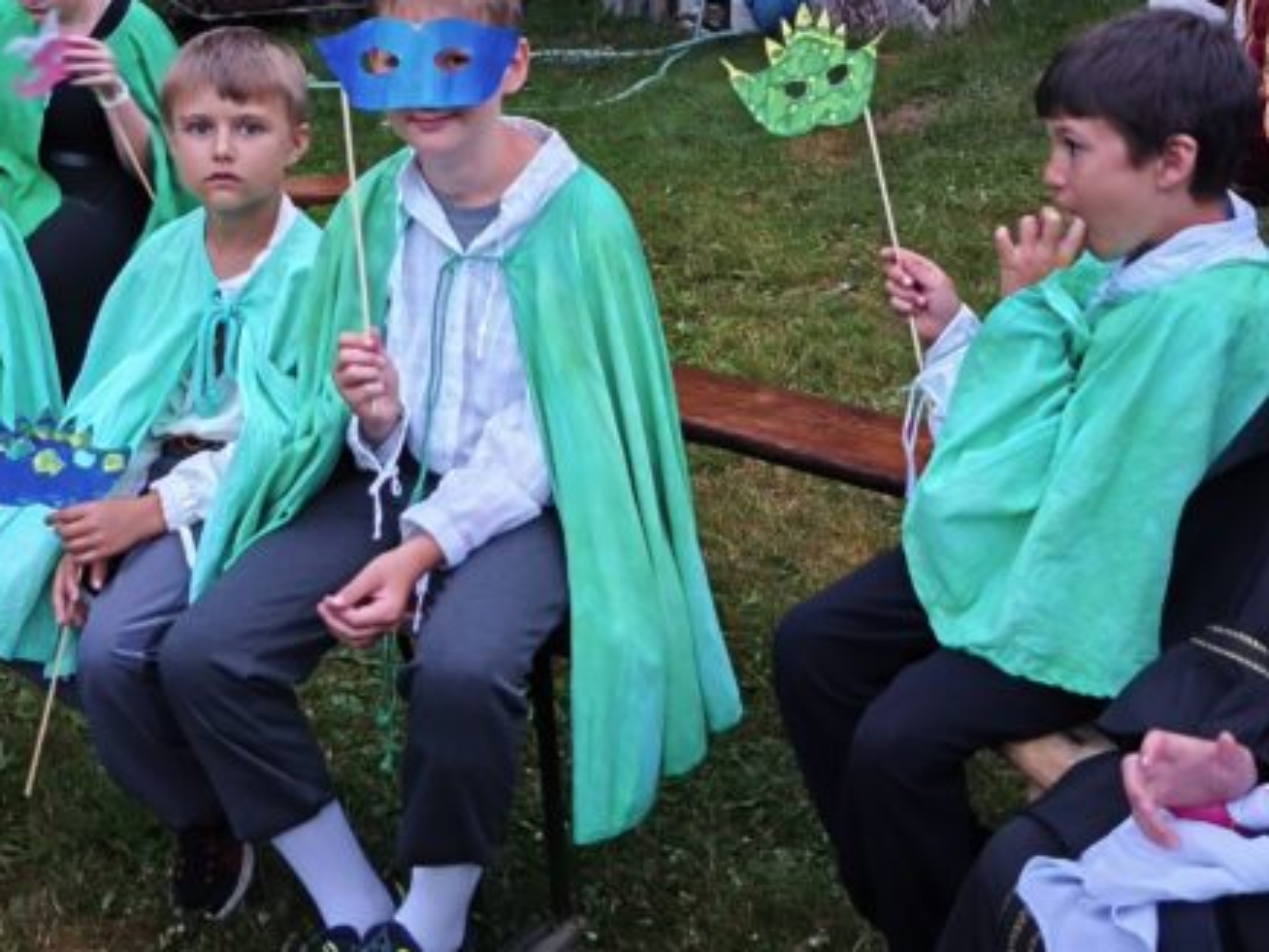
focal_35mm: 54
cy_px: 277
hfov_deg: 35.5
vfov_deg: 26.8
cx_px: 573
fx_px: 1980
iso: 5000
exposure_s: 1/20
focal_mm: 6.18
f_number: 1.65
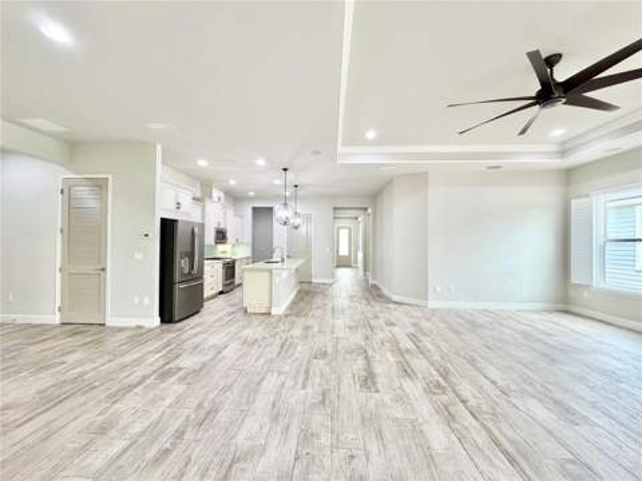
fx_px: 260
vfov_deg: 85.7
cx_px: 321
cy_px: 240
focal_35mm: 14
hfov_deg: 102.1
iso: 200
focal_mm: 2.22
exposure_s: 1/120
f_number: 2.2
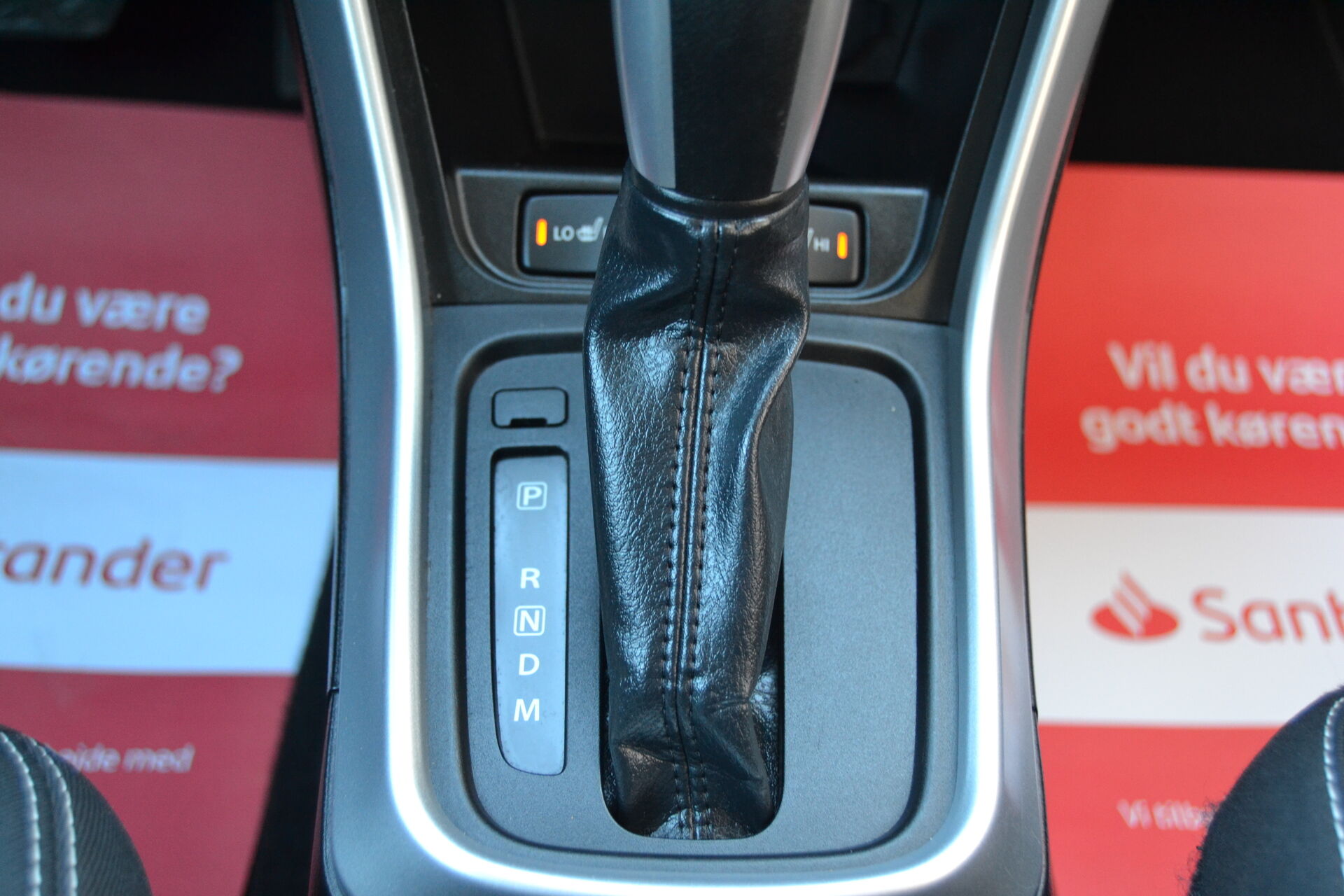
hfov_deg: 49.6
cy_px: 448
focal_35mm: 39
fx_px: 1456
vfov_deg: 34.2
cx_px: 672
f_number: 4
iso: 1250
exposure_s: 1/60
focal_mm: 26
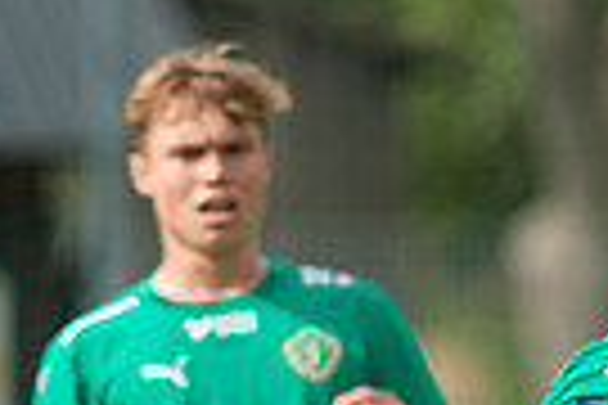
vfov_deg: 0.8
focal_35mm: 1811
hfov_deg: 1.1
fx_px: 30583
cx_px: 815
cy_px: 634
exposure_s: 1/1600
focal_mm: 420
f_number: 4.5
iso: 280
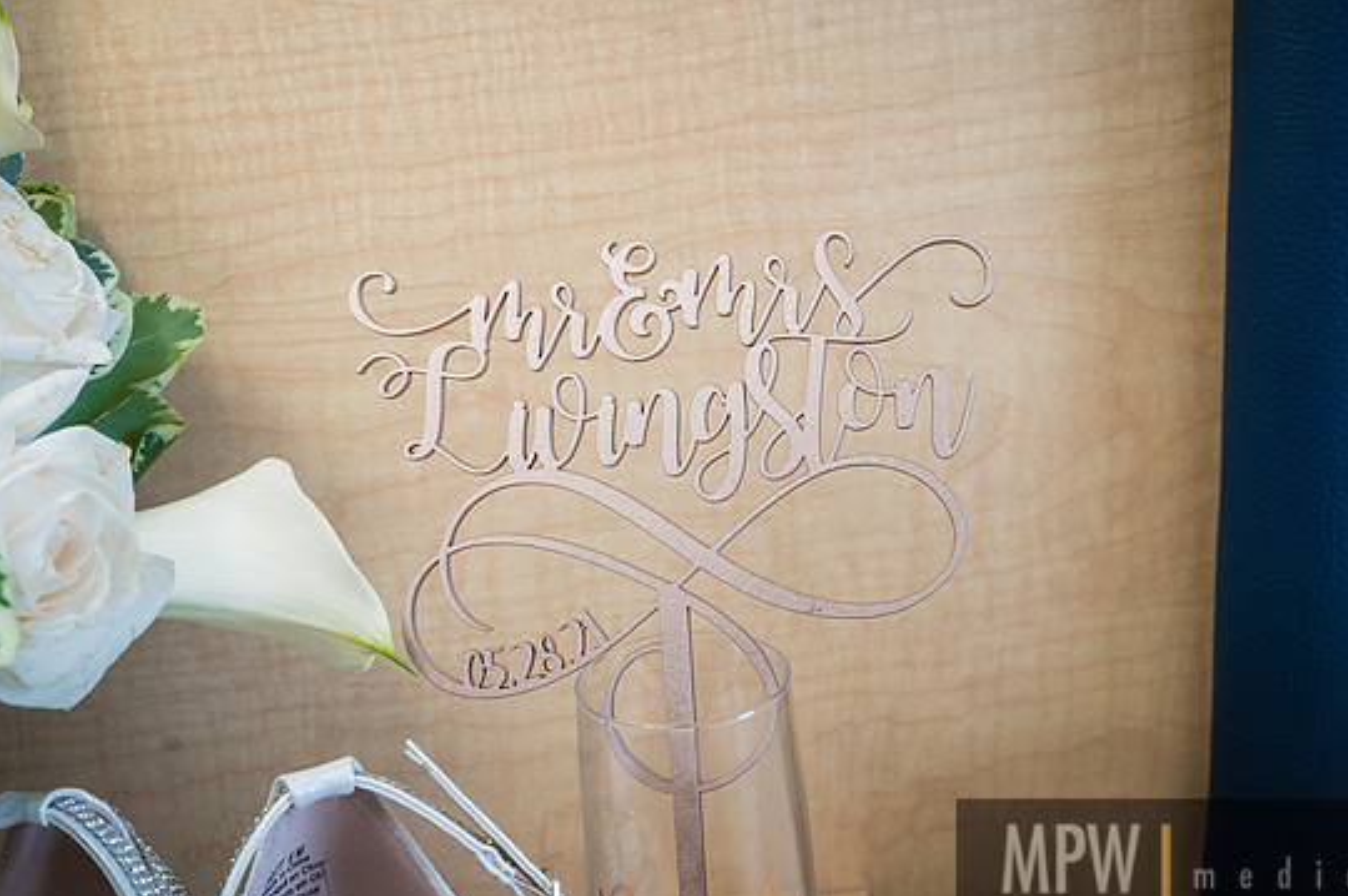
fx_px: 1534
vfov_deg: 32.6
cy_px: 456
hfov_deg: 47.4
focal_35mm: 41
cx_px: 744
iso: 1000
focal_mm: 35
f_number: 8
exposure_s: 1/125
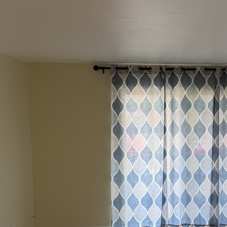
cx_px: 200
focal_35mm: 59
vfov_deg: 28.7
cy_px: 163
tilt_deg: -5.7
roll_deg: +0.1
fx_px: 438
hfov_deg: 28.1
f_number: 1.78
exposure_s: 1/120
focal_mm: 6.76
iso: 100
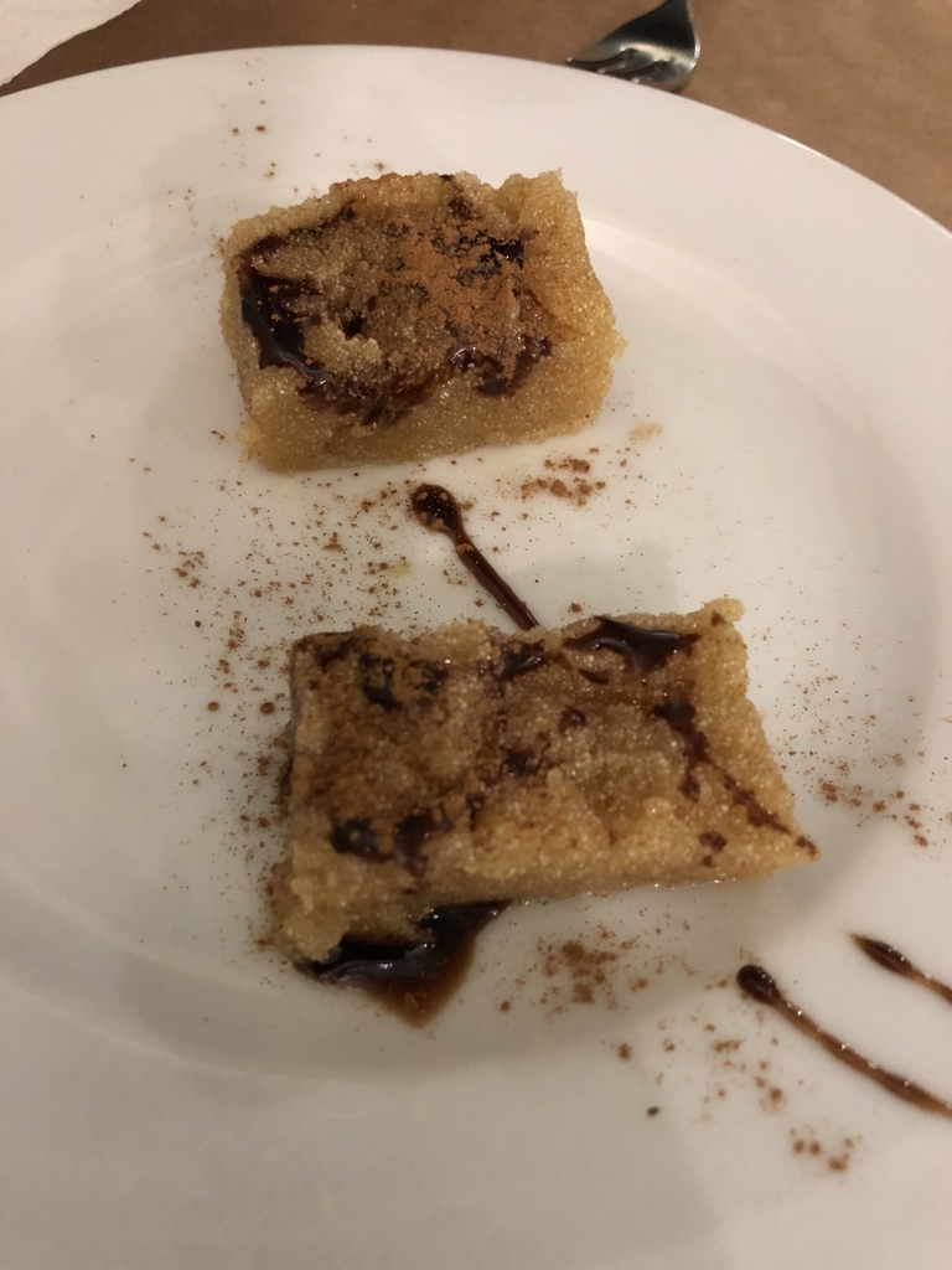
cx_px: 476
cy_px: 635
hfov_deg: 49.7
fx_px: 1027
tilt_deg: -53.2
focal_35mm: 28
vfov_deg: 63.4
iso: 80
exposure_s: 1/5
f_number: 1.8
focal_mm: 4
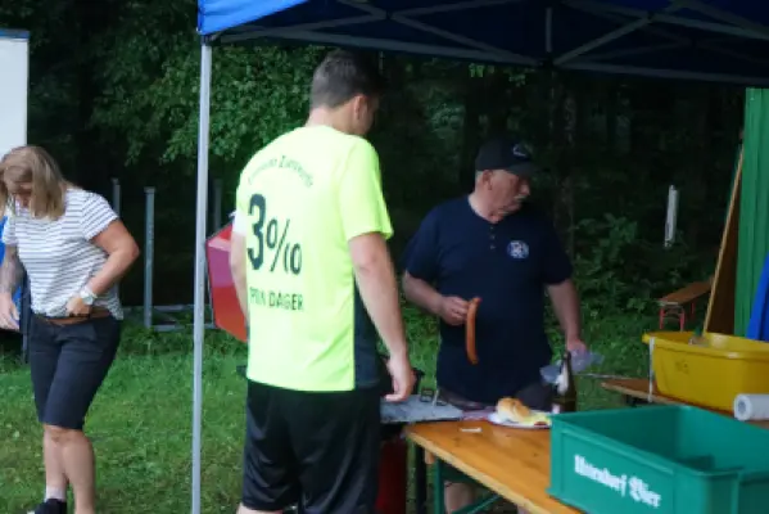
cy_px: 257
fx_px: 1175
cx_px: 384
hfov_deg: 36.2
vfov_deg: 24.6
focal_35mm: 55
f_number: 5
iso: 2000
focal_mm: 55
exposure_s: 1/160
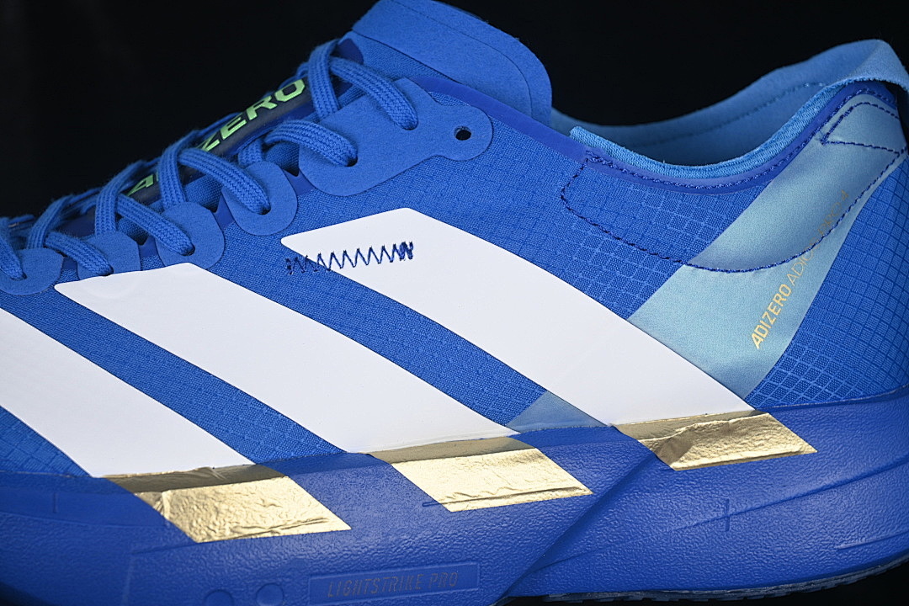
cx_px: 454
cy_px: 303
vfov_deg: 18.2
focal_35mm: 75
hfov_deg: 27.0
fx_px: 1894
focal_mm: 50
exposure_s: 1/60
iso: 160
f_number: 7.1
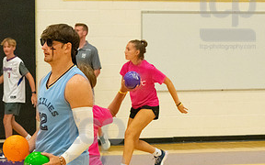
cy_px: 143
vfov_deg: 8.5
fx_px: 1112
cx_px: 98
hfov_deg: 13.6
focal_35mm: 154
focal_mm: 75
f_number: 4.5
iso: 6400
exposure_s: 1/800
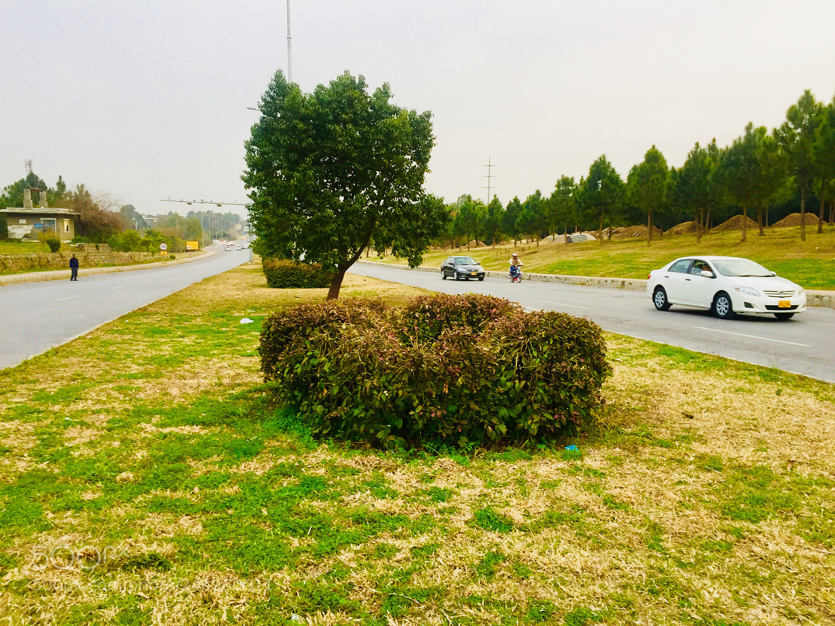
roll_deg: -0.9
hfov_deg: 61.7
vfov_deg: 48.2
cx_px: 418
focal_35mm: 29
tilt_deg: -7.9
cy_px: 313
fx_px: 700
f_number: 2.2
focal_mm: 4.15
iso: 50
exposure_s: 1/100
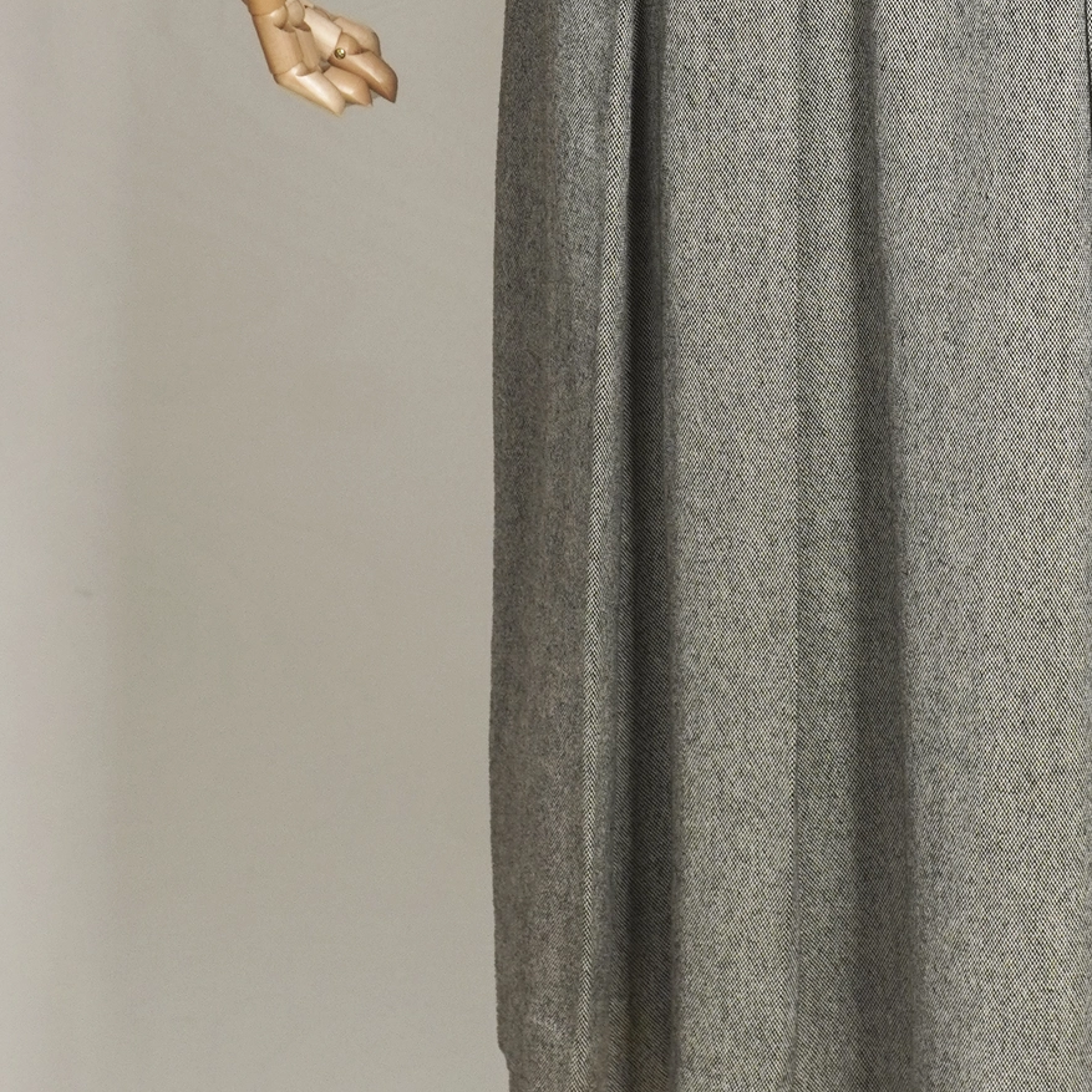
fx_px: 4783
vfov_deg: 12.6
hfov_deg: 12.9
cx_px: 1004
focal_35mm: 134
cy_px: -331
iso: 400
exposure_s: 1/40
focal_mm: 32
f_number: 6.3
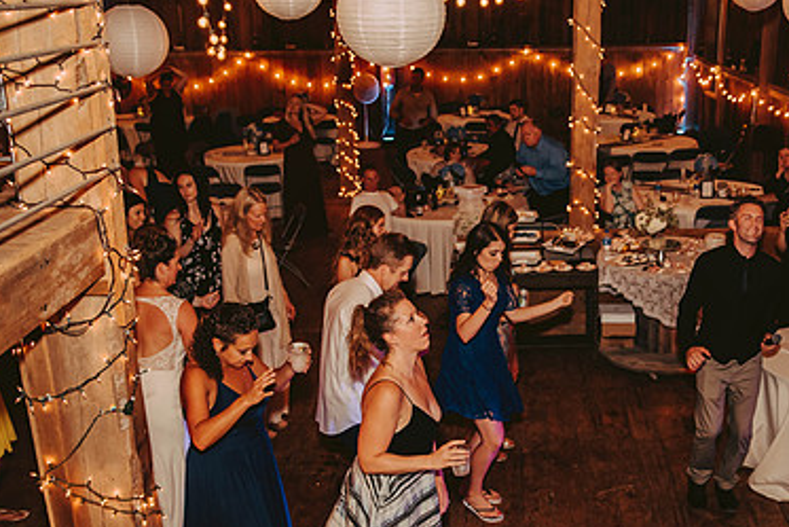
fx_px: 965
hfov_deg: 44.1
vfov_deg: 30.4
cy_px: 323
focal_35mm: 44
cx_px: 497
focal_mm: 28
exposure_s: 1/125
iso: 1250
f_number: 2.8
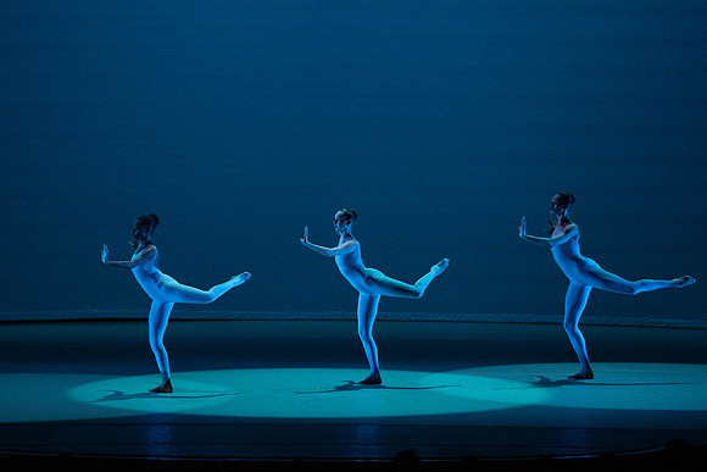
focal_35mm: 183
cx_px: 354
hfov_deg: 11.2
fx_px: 3595
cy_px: 236
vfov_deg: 7.5
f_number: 5.6
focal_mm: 183
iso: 16000
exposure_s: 1/400
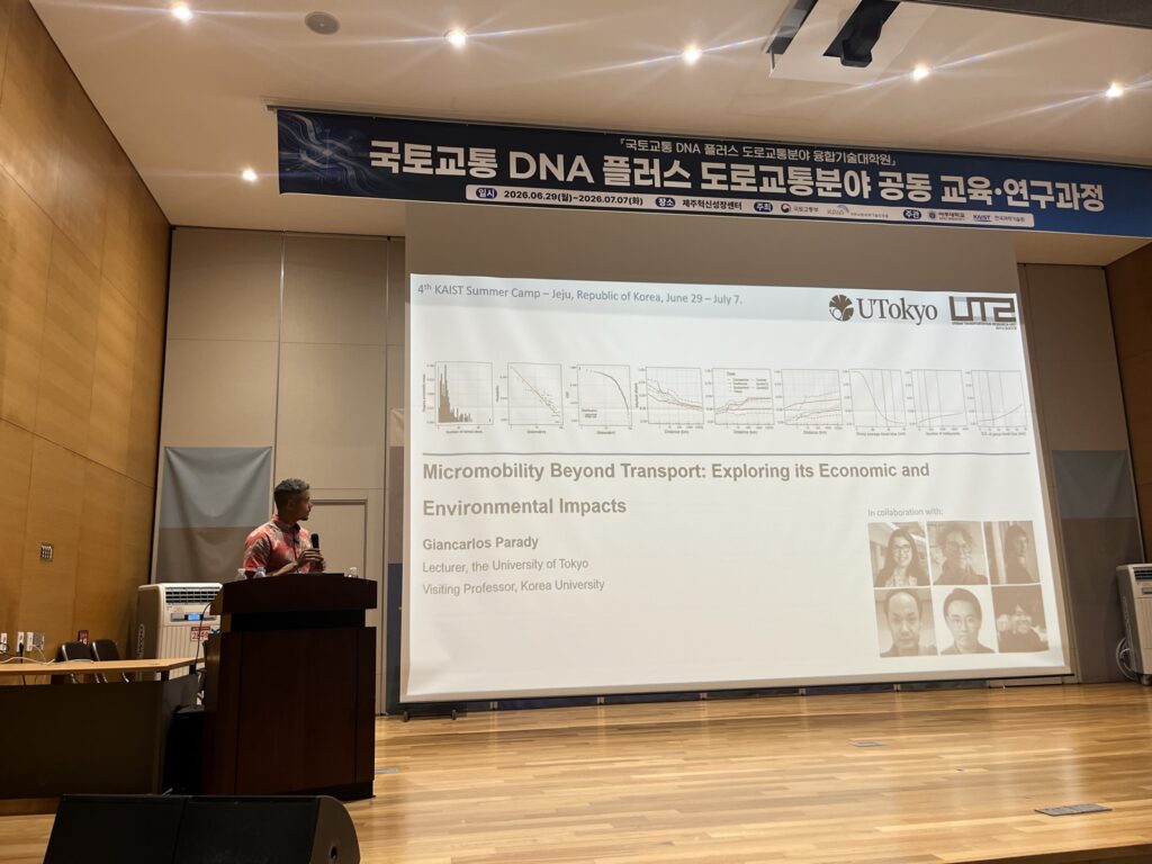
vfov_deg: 53.1
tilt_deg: +10.6
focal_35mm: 26
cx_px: 576
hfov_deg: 67.3
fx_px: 865
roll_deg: +2.2
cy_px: 432
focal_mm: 5.1
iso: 125
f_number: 1.6
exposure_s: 1/120
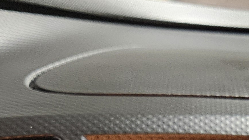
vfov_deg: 9.3
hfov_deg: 17.7
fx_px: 759
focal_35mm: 115
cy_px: 349
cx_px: 302
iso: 640
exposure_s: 1/40
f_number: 1.8
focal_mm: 5.4
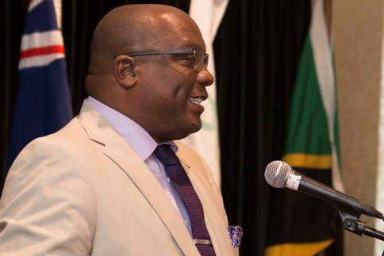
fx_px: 2710
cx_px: 153
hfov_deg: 8.1
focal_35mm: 254
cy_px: 176
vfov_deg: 5.4
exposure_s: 1/60
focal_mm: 120
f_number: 6.3
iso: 1600
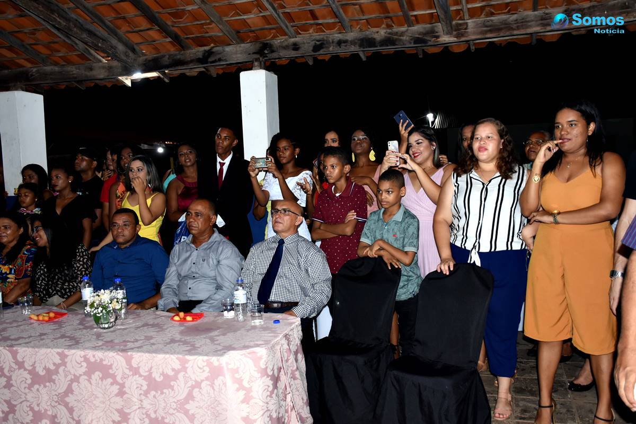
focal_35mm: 34
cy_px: 212
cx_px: 318
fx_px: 609
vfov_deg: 38.4
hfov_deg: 55.1
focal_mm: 23
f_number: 3.8
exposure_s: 1/100
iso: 800
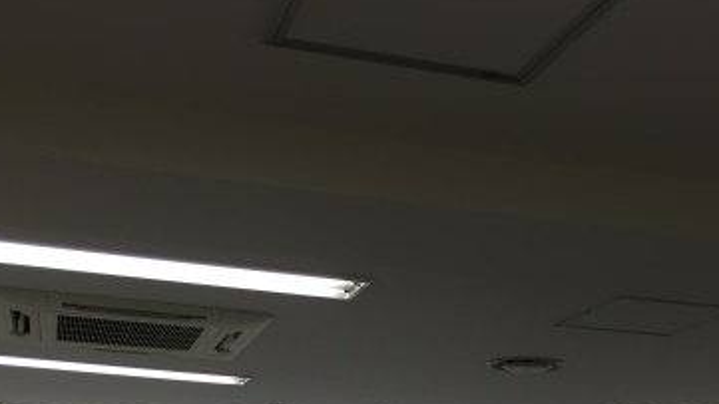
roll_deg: -0.9
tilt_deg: +1.7
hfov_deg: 37.2
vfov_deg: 19.7
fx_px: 1068
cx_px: 359
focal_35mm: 56
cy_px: 527
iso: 40
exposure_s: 1/120
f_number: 2.2
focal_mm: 4.15
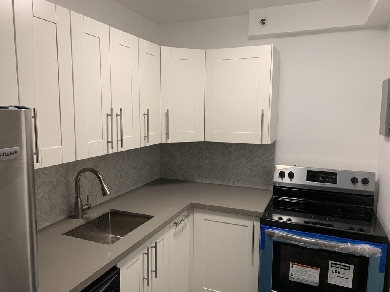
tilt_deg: -6.6
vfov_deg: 53.1
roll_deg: -0.9
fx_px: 293
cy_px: 146
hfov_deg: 67.3
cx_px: 195
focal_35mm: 26
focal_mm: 4.25
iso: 80
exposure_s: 1/60
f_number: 1.8
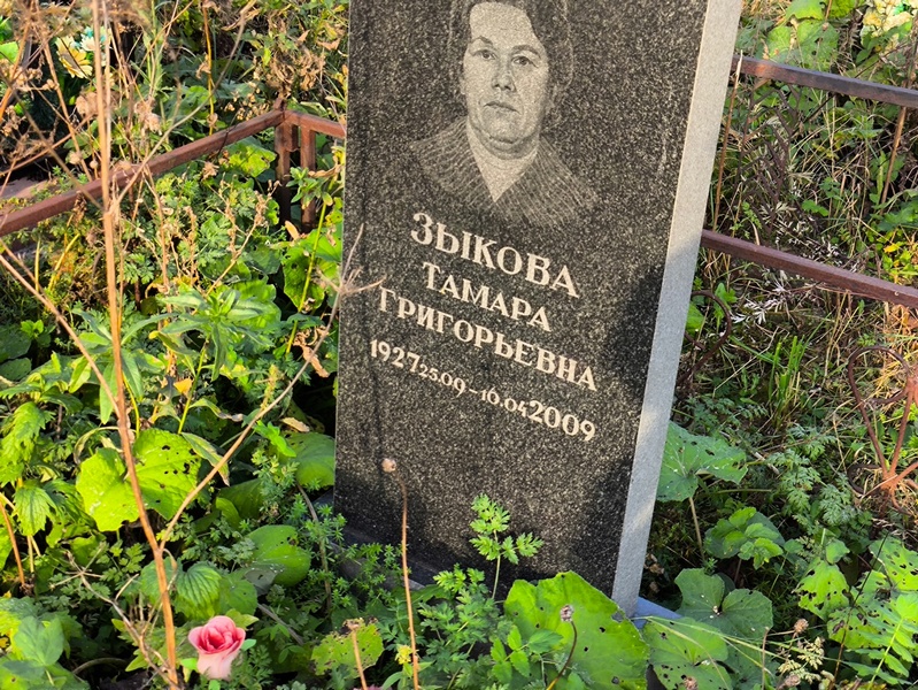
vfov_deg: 29.1
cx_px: 459
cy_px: 345
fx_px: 1327
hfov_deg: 38.2
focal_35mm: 50
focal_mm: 4.71
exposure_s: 1/221
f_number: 1.7
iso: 50
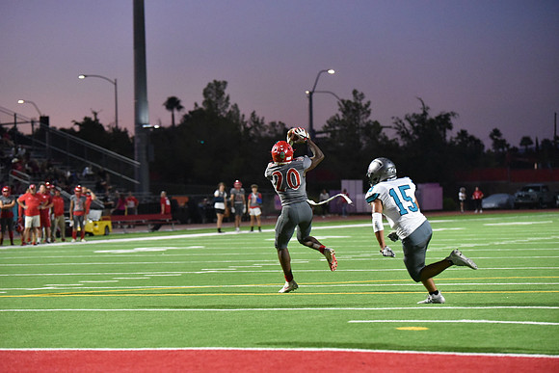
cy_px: 186
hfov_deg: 17.6
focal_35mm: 116
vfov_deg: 11.8
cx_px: 280
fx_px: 1802
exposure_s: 1/1000
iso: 11400
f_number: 2.8
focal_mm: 116
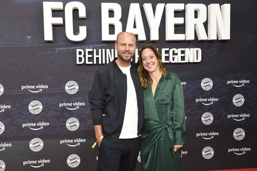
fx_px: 243
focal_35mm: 34
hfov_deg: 55.8
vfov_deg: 38.8
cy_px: 86
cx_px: 128
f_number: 6.3
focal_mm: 34
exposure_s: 1/125
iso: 1600
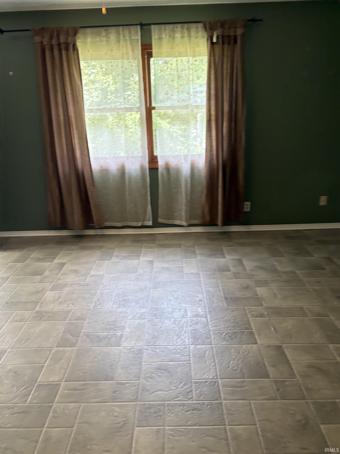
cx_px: 170
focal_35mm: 26
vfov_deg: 67.3
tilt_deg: -25.6
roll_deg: +2.0
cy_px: 227
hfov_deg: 53.1
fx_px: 340
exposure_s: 1/60
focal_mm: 5.96
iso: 100
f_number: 1.6
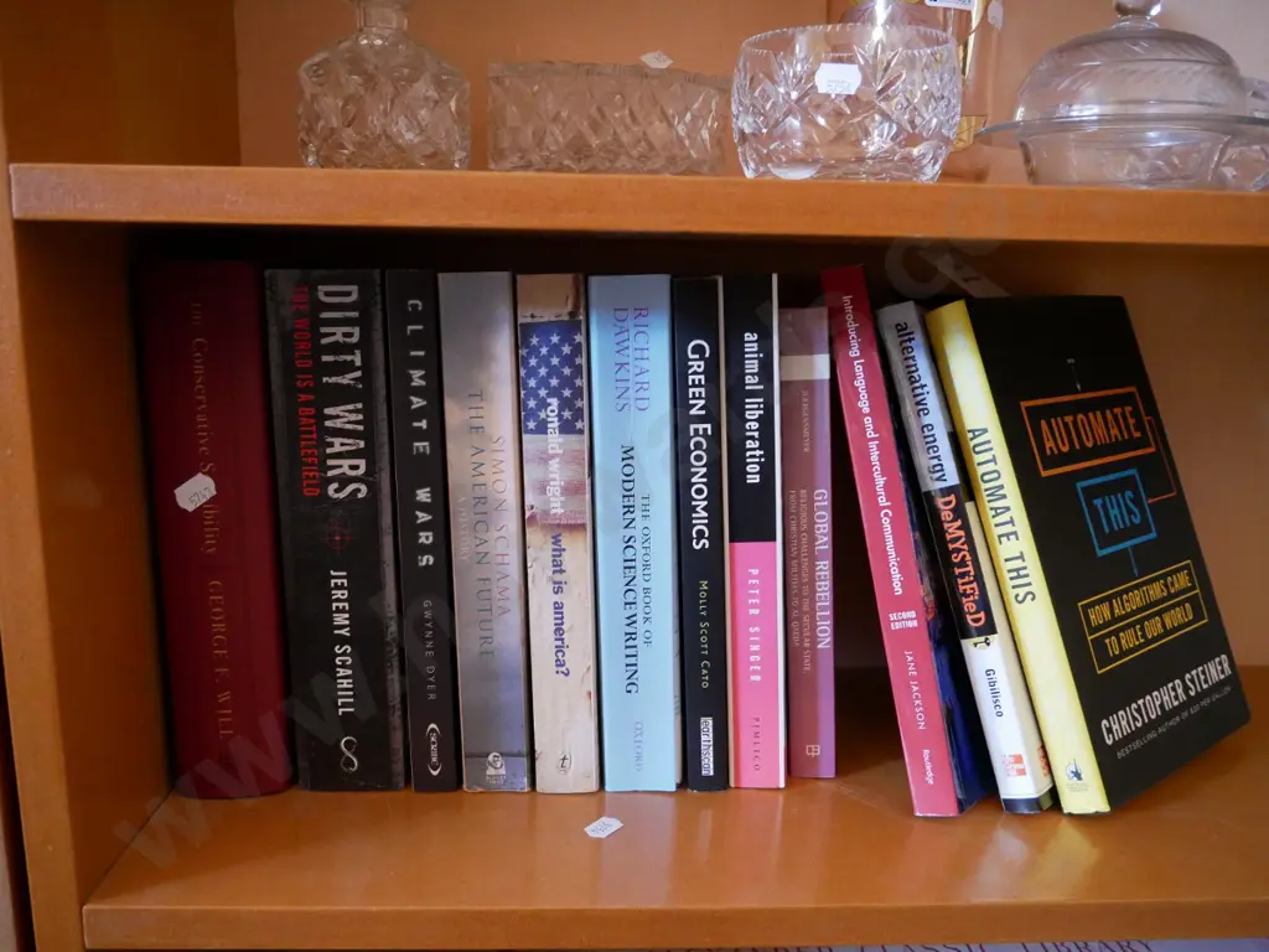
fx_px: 1100
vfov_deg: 46.8
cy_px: 476
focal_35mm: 30
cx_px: 634
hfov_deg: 60.0
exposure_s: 1/20
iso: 3200
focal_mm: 15
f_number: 4
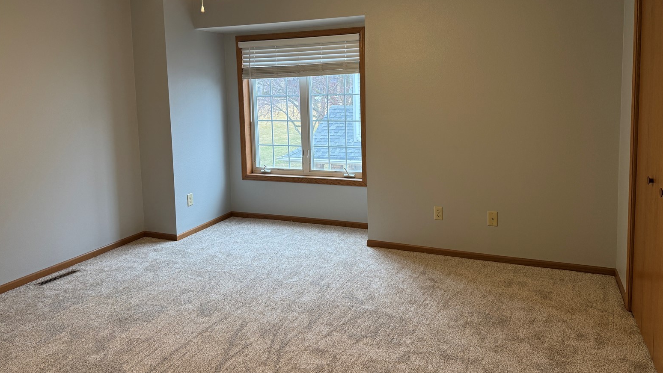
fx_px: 475
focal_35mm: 27
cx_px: 340
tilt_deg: -4.8
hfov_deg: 69.8
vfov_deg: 42.5
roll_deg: +1.3
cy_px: 131
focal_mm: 6.76
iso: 125
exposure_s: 1/120
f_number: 1.78
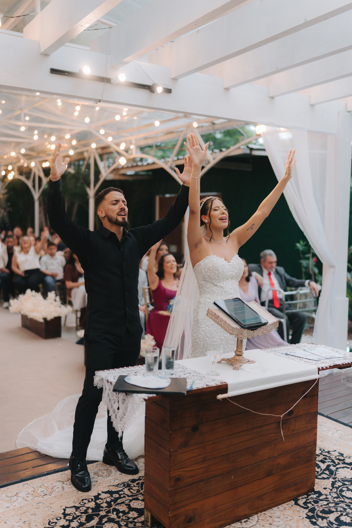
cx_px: 176
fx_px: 513
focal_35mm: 35
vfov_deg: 54.4
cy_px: 264
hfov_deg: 37.9
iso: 320
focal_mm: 35
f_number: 1.3
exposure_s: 1/250
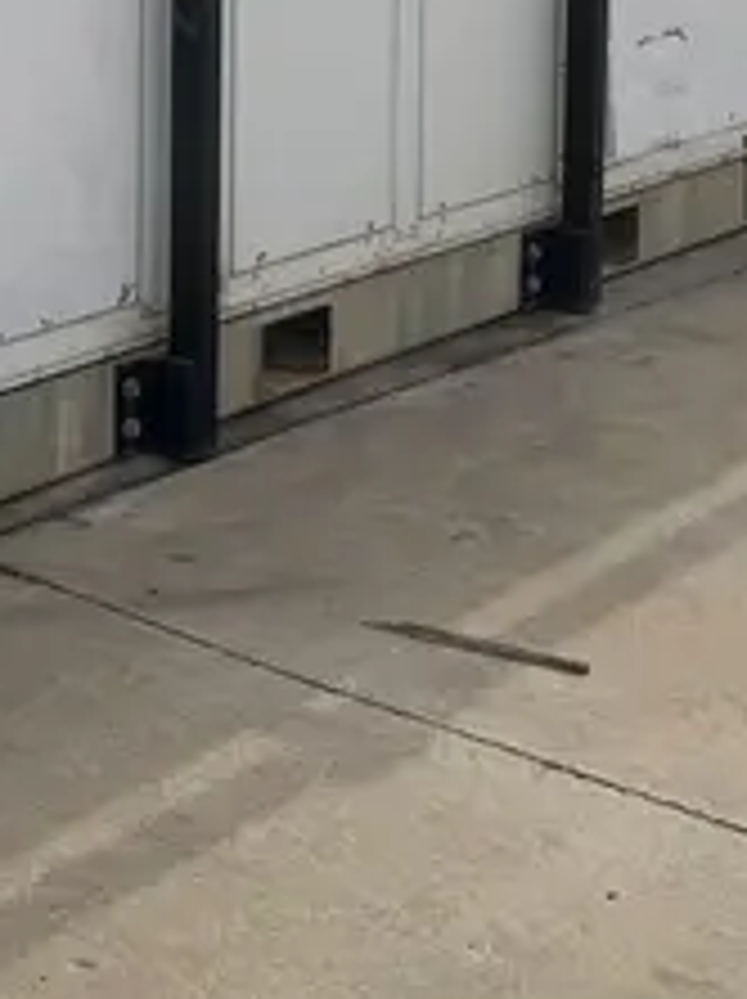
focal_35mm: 86
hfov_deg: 16.5
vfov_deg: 21.3
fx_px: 2479
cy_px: -164
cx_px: -135
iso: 50
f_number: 1.6
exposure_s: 1/8403
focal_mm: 5.1
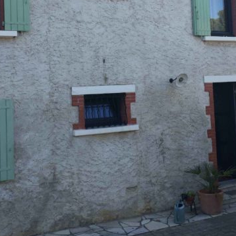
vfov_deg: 30.6
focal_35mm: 55
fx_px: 424
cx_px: 149
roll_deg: +2.6
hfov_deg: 30.9
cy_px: 63
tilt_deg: +3.2
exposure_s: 1/412
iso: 32
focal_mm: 4.15
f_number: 2.2
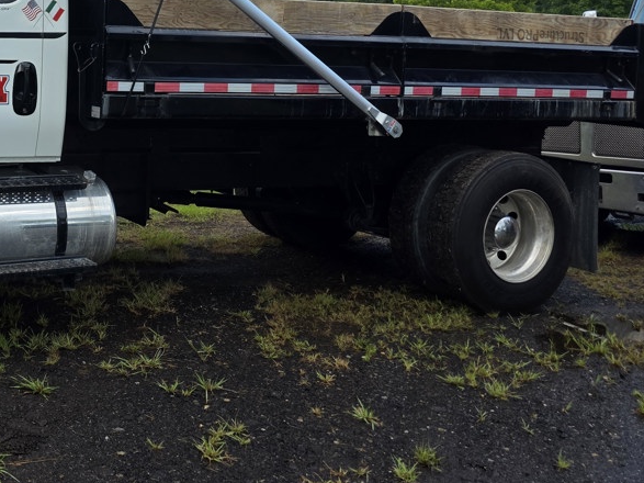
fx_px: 874
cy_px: 68
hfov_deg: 36.9
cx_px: 23
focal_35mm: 47
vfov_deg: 29.8
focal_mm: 6.3
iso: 80
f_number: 1.7
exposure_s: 1/1538
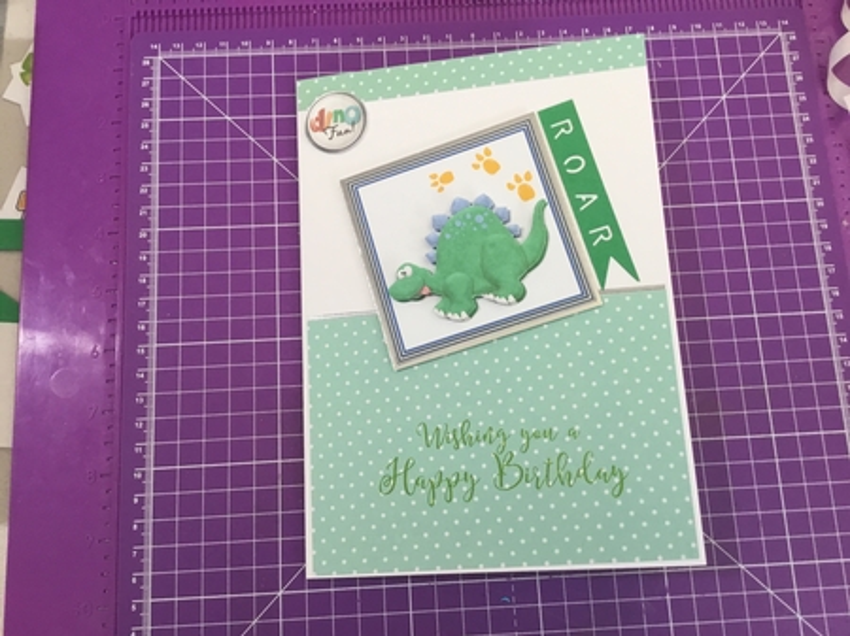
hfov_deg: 58.4
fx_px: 761
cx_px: 425
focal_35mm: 31
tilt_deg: -78.3
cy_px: 318
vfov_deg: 45.4
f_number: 2.4
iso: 50
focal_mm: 3.3
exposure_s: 1/33
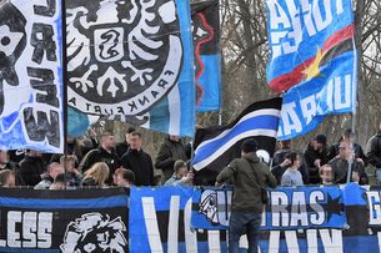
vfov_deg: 7.0
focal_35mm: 196
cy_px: 99
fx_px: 2073
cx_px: 152
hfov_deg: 10.5
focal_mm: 70
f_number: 5.6
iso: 360
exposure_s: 1/800
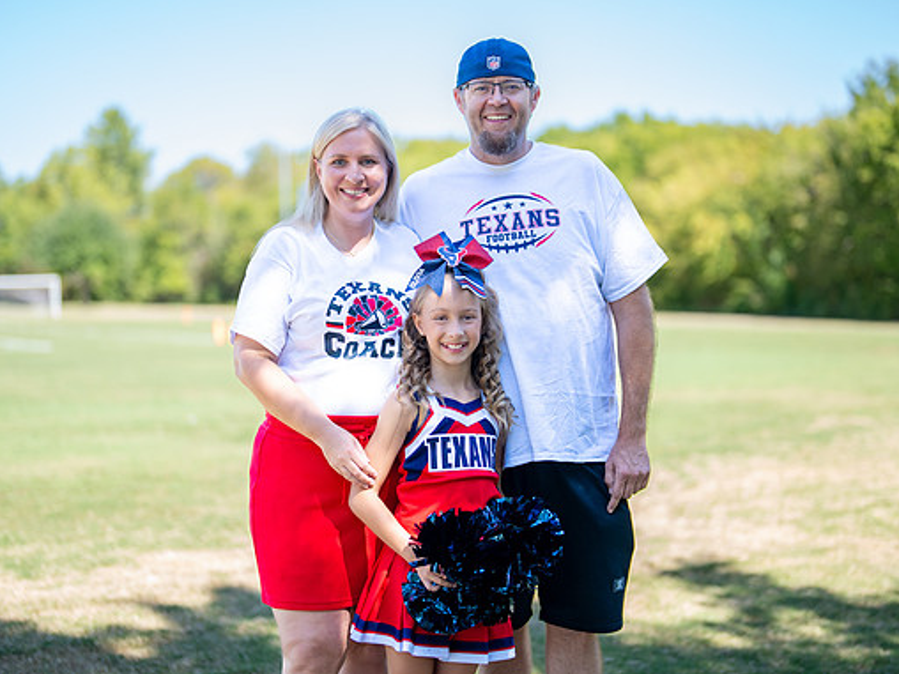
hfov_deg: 31.7
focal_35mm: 61
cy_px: 338
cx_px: 434
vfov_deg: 24.0
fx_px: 1584
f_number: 1.2
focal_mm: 50
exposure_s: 1/1250
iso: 100
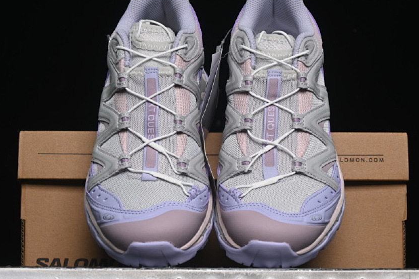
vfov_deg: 14.1
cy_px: 157
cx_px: 212
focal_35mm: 97
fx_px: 1129
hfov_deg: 21.0
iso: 160
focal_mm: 50
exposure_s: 1/60
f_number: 7.1
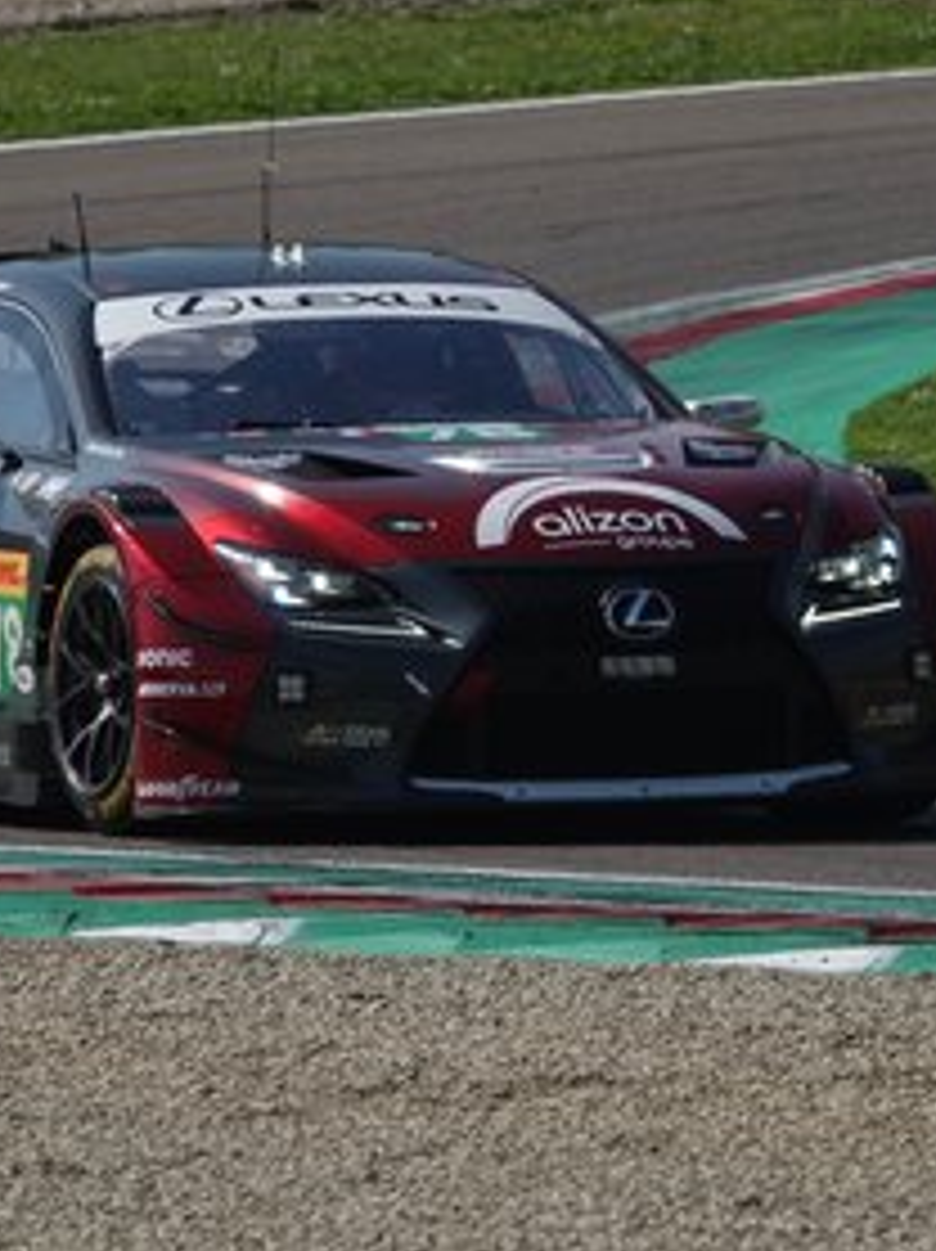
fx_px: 31161
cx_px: 508
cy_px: 648
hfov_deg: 1.7
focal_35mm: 863
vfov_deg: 2.3
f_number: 5.6
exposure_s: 1/800
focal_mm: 203.2
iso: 100
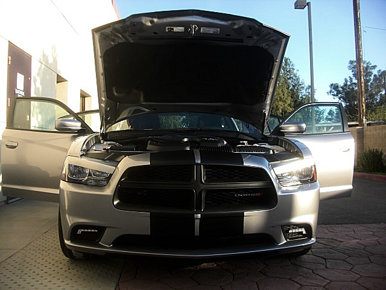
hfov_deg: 51.4
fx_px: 401
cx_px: 193
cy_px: 145
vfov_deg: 39.7
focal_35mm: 36
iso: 50
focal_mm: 6.3
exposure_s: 1/200
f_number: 2.8
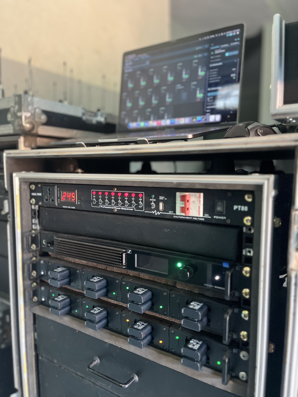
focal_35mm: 26
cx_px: 149
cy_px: 198
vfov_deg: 67.3
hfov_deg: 53.1
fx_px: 298
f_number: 1.6
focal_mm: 5.1
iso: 200
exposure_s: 1/50
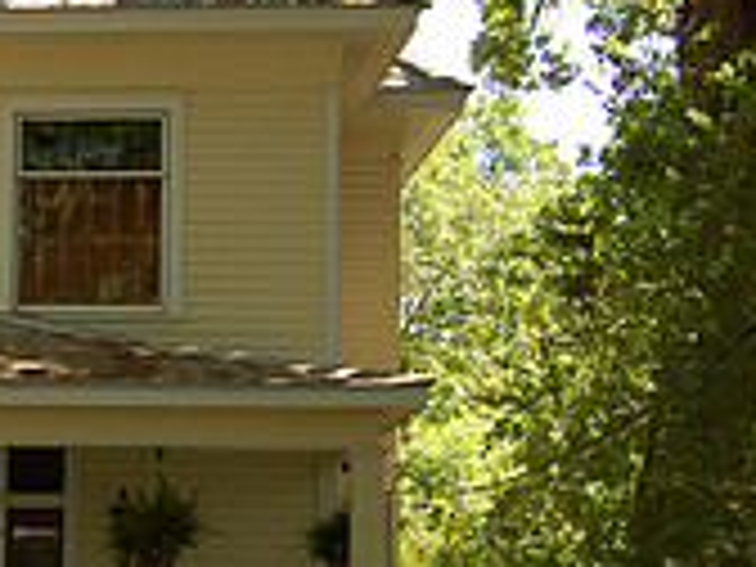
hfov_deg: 16.3
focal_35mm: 115
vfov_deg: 12.9
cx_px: -225
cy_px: 446
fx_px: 2504
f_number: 6.3
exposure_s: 1/160
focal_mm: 23
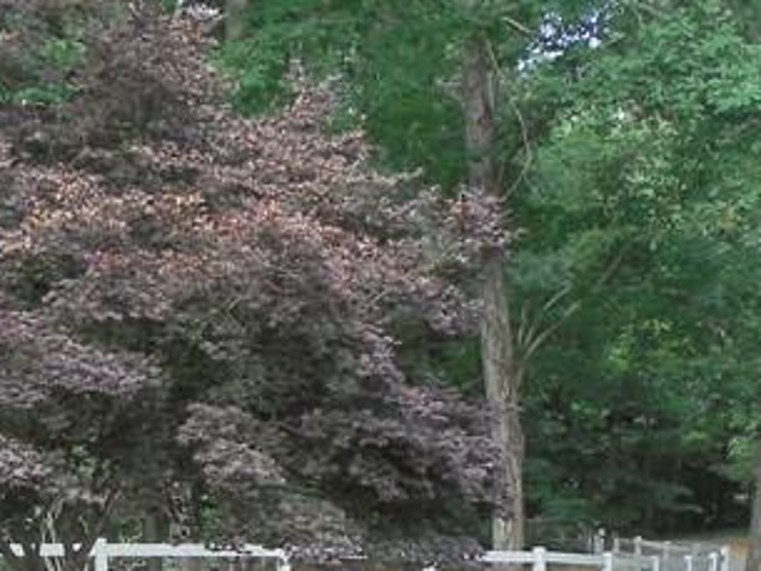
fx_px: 1847
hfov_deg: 23.0
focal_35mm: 84
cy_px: 798
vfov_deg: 16.4
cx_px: 162
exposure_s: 1/200
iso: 125
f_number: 3.3
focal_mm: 4.5
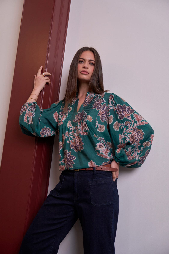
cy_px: 127
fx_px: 289
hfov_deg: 32.6
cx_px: 84
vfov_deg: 47.4
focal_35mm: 41
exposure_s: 1/250
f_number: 2.8
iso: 800
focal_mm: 41
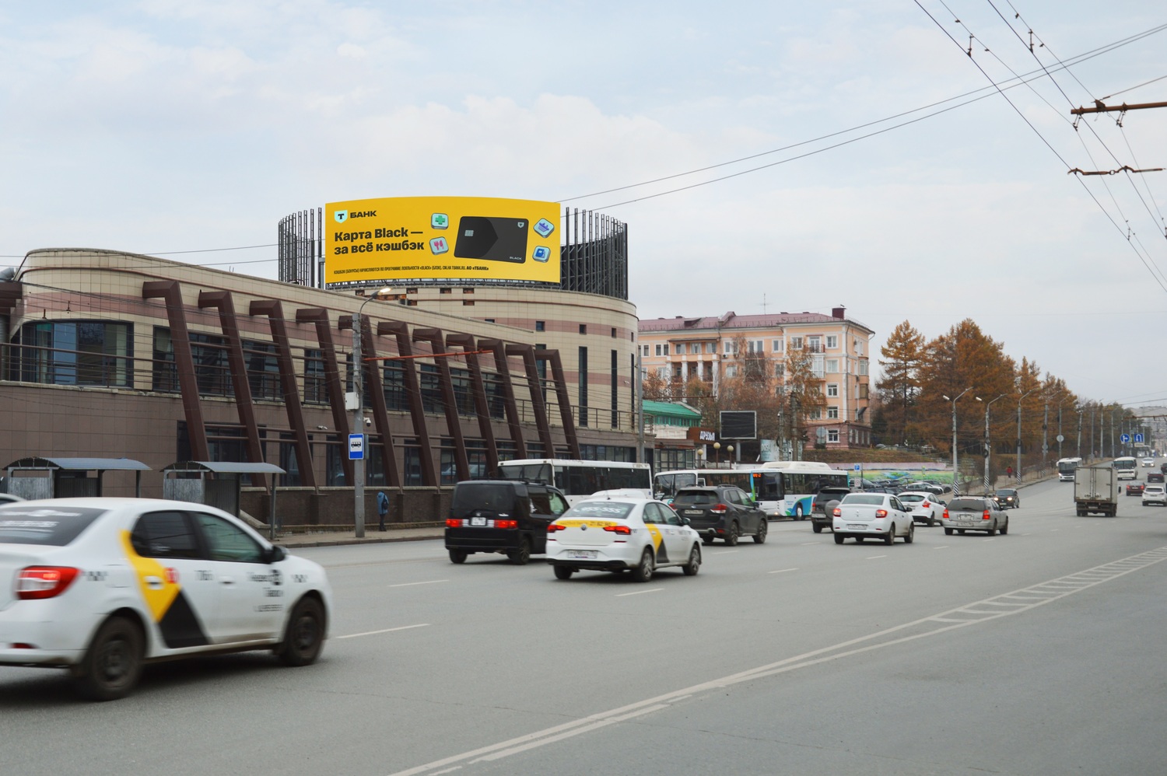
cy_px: 388
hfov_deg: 41.1
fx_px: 1555
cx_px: 584
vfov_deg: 28.0
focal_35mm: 48
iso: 100
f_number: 6.3
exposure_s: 1/160
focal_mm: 32
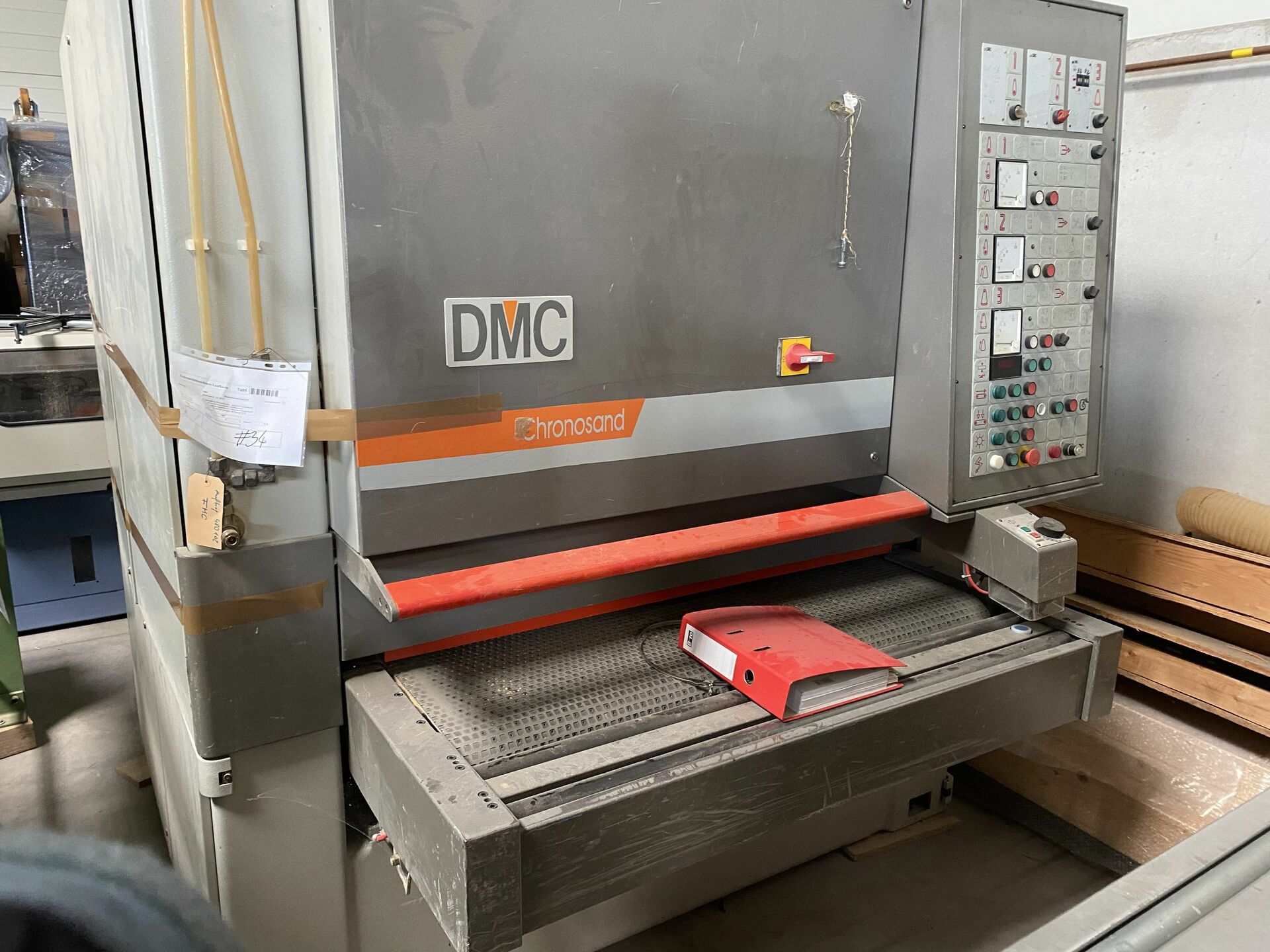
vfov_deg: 53.1
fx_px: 954
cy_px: 476
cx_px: 635
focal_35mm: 26
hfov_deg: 67.3
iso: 320
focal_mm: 4.25
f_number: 1.8
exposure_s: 1/60
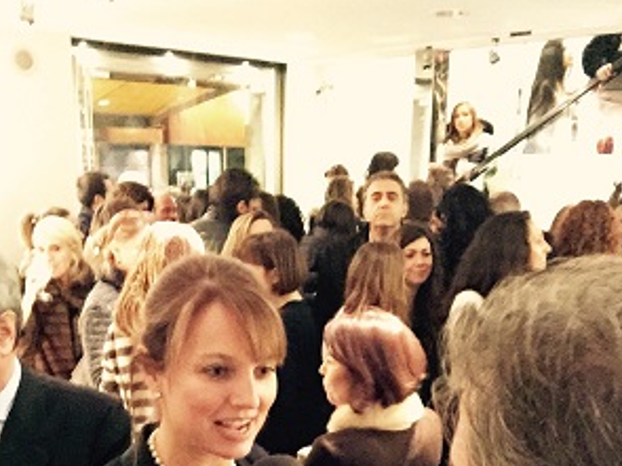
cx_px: 314
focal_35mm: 42
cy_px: 411
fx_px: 754
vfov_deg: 32.7
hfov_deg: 44.8
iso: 800
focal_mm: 2.65
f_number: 2.2
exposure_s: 1/15
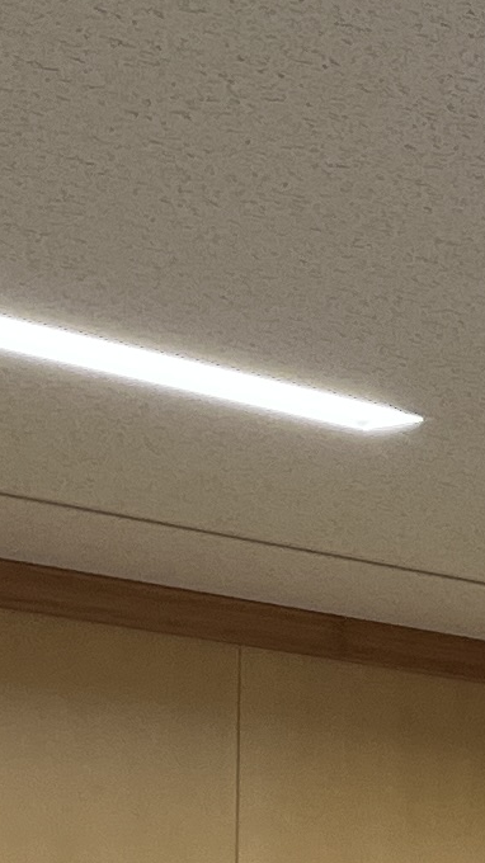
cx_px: 1845
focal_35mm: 168
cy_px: 815
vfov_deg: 12.7
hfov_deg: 6.2
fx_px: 3845
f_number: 1.6
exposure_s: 1/120
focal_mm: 5.1
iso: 100
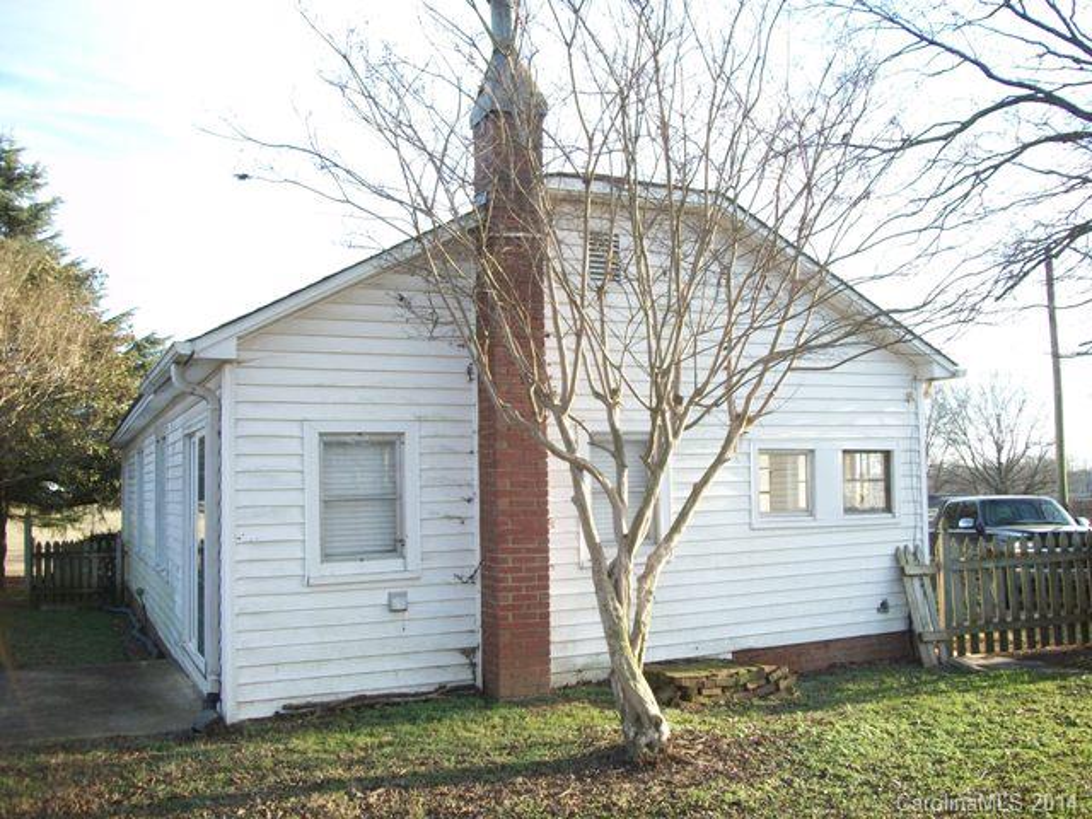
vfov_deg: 44.2
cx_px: 546
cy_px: 410
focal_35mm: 32
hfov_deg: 56.8
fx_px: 1009
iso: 80
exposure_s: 1/200
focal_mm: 5.7
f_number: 2.9
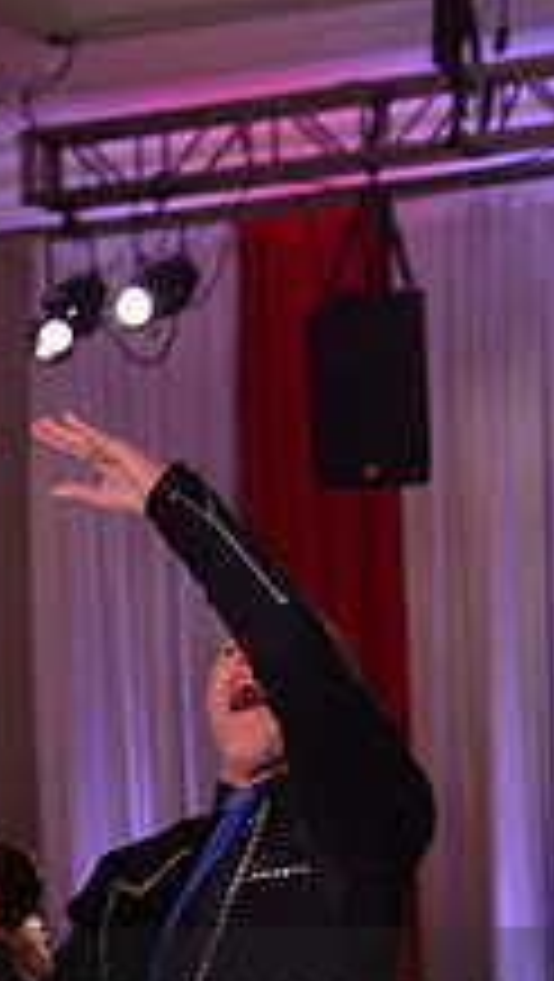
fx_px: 5081
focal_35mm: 195
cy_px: 1080
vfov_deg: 10.9
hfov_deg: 6.2
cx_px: 2
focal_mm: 70
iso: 2500
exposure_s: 1/250
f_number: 7.1
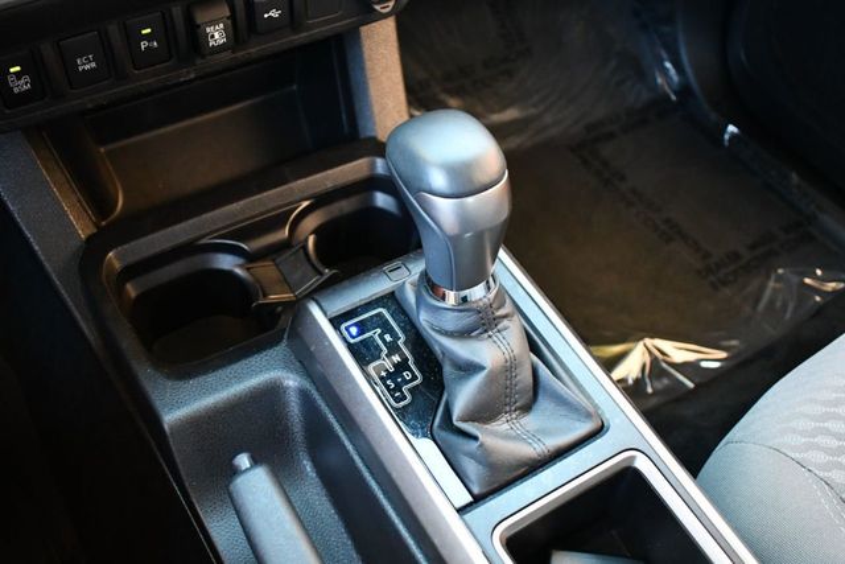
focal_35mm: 36
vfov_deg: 36.9
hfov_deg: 53.1
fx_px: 845
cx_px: 422
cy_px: 282
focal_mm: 18
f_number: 3.5
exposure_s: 1/125
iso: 3200
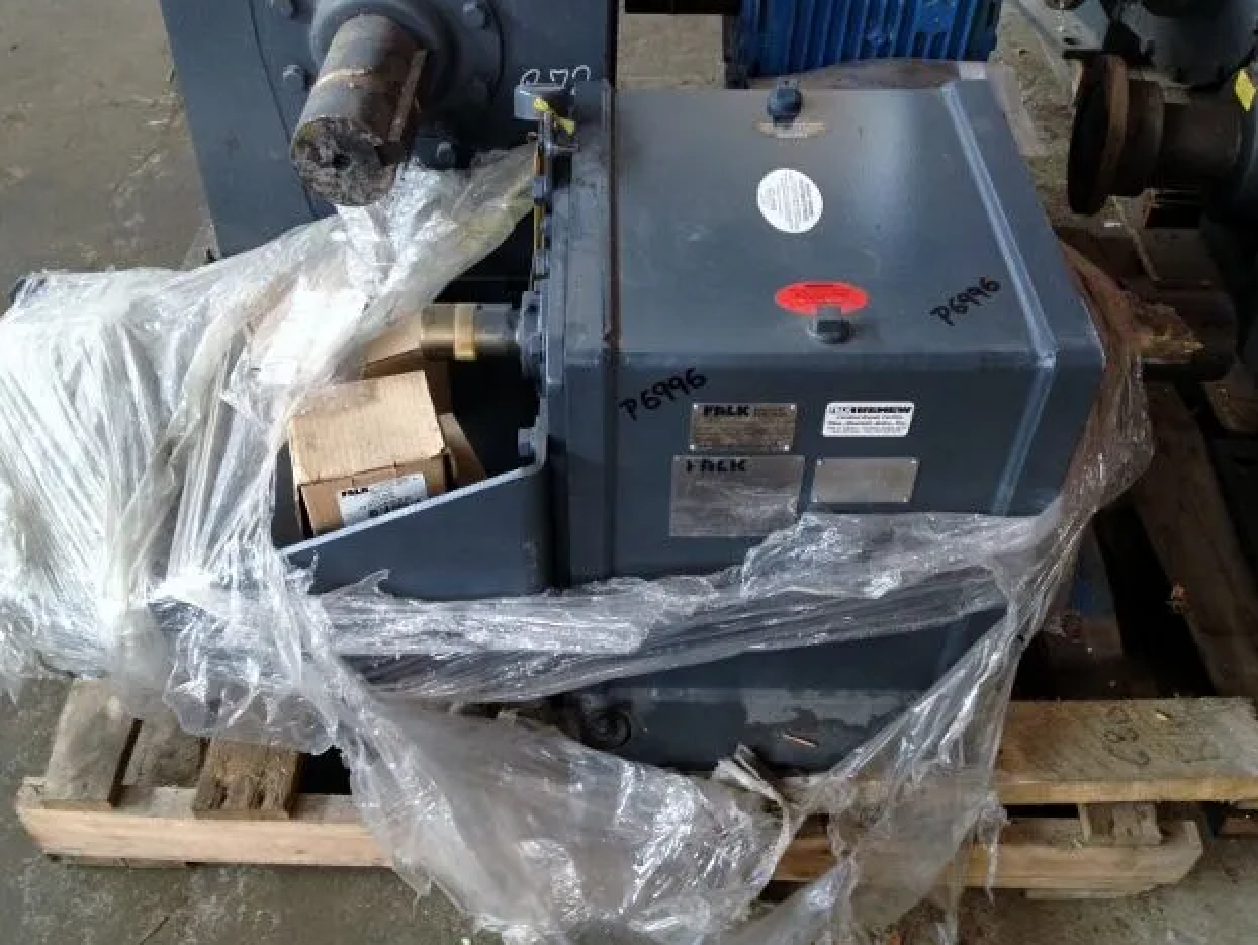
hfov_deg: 51.3
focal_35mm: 36
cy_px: 469
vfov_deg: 39.7
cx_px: 615
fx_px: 1309
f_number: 2.4
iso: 125
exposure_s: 1/20
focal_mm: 4.28
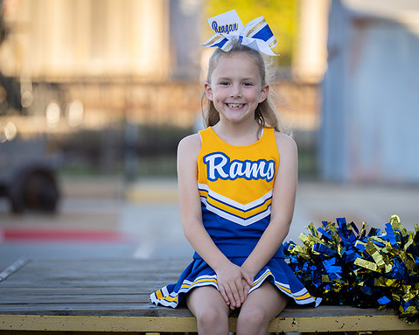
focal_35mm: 168
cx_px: 249
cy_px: 168
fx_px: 2083
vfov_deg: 9.2
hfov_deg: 11.5
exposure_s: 1/400
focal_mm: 144
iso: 125
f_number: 2.8
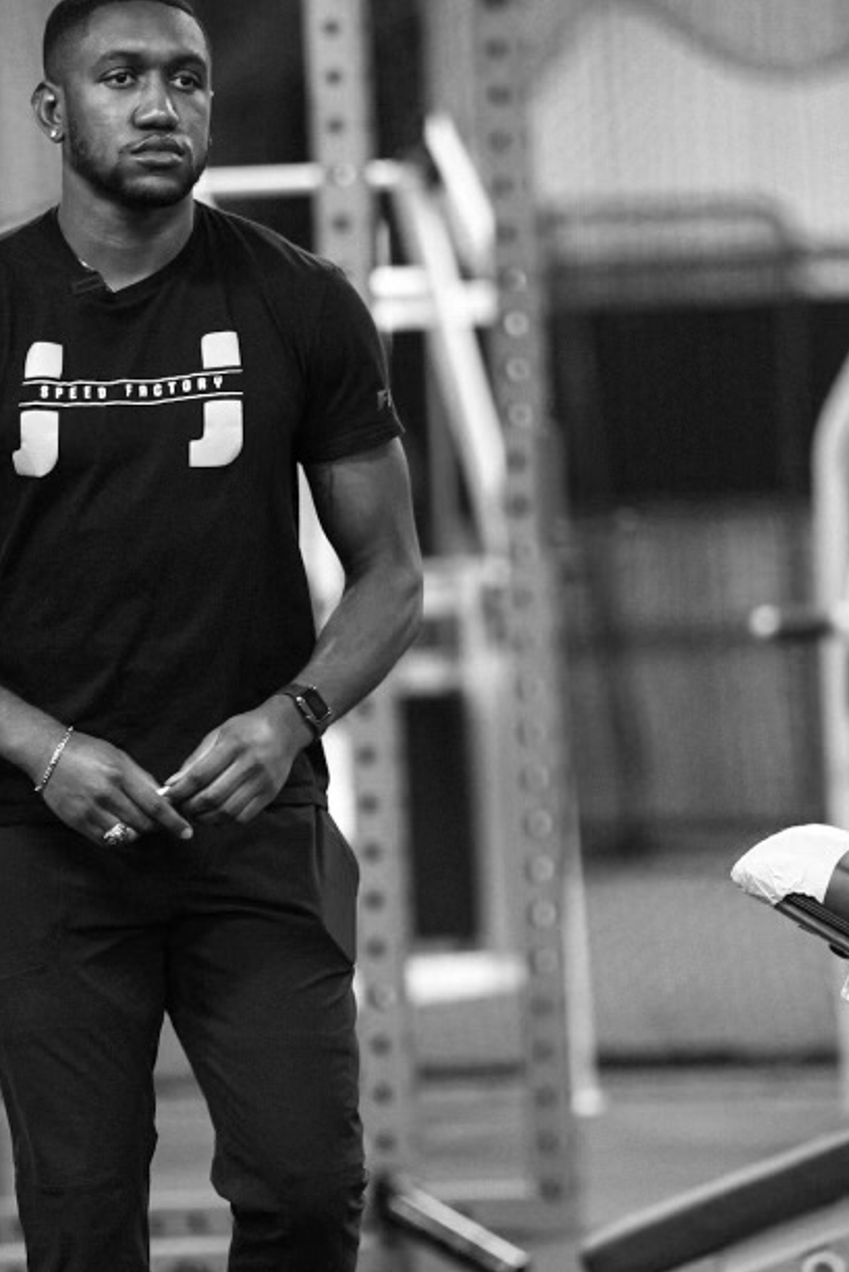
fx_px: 11101
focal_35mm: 314
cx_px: 372
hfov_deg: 4.4
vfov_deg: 6.6
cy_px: 664
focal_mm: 188
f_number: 2.8
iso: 3200
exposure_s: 1/200
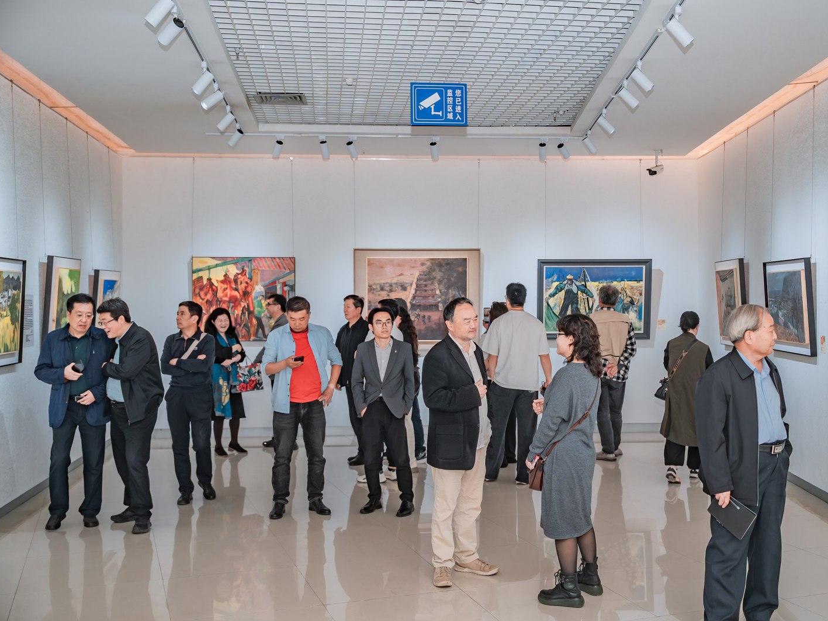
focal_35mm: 38
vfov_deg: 37.7
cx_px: 445
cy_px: 310
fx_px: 909
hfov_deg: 48.9
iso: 125
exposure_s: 1/200
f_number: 2.8
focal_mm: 35
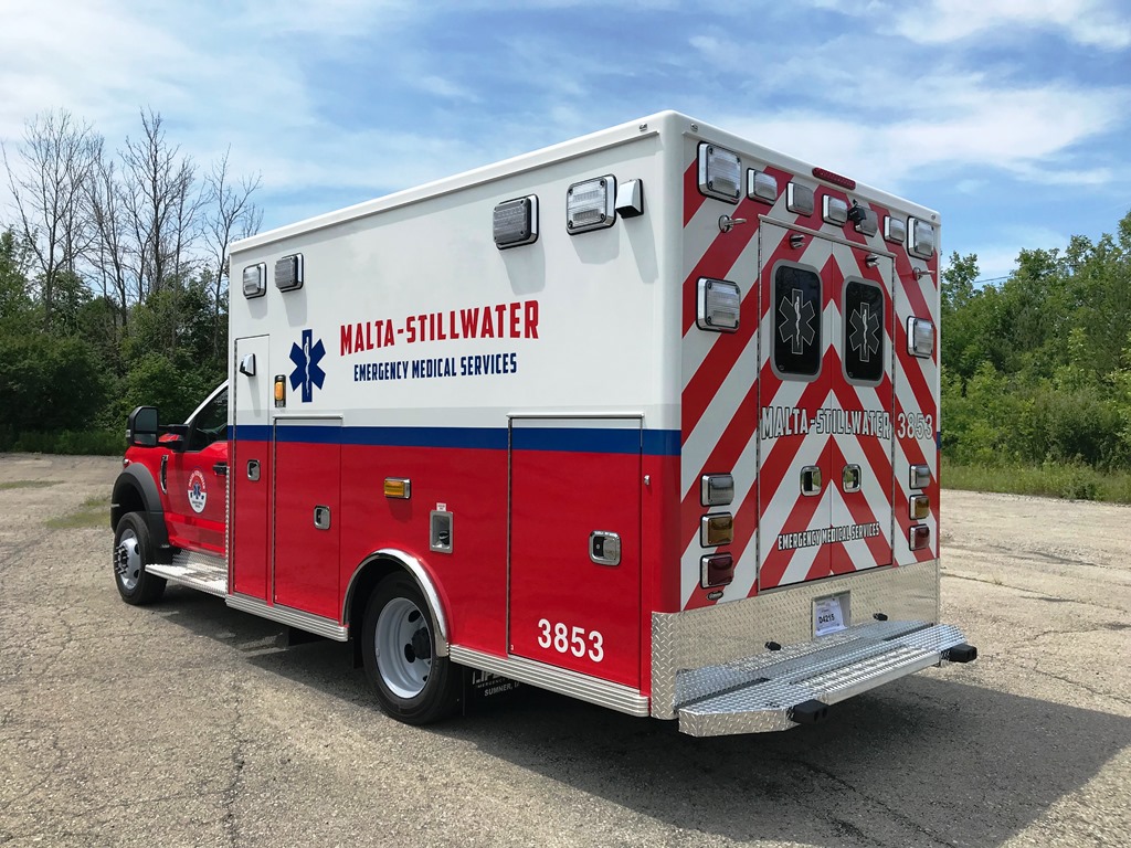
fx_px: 915
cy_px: 424
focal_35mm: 28
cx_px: 566
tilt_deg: +1.1
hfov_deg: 63.4
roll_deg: -1.7
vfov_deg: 49.7
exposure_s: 1/3195
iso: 20
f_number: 1.8
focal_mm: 3.99
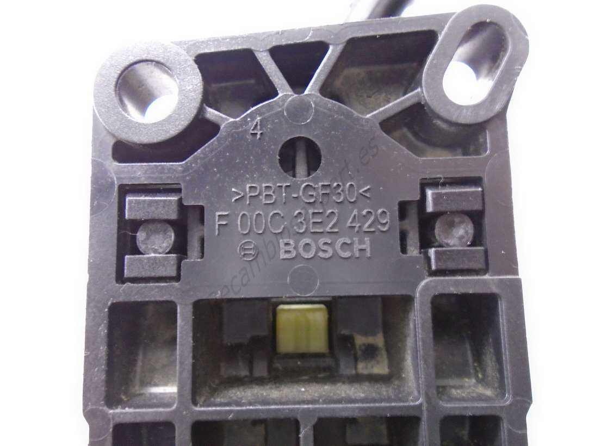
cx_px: 298
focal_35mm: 26
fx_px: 447
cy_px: 223
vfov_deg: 53.0
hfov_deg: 67.3
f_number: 3.2
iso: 500
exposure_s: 1/4
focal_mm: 4.6
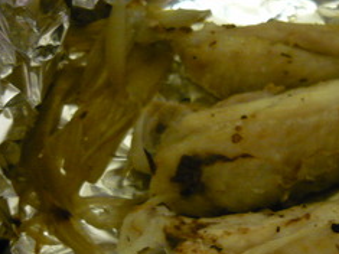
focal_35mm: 59
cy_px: 175
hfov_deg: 31.3
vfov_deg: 24.6
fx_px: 578
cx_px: 300
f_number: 2.8
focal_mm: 5.5
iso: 400
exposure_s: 1/8
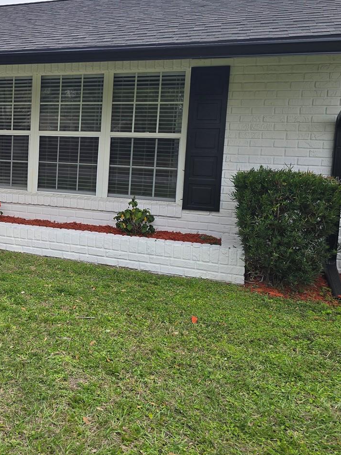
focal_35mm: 39
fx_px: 512
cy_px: 180
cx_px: -17
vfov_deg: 47.6
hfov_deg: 33.0
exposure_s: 1/382
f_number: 1.7
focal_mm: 6.3
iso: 12
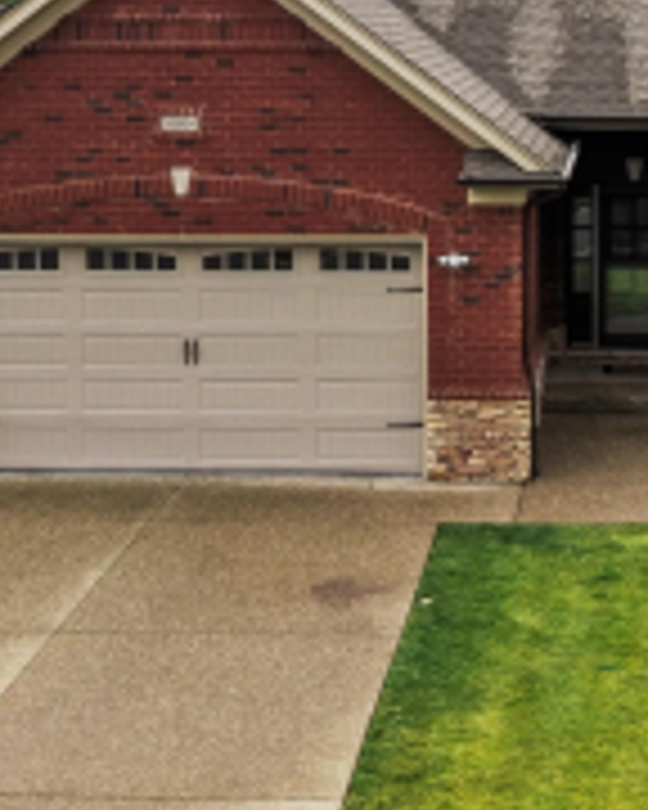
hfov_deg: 17.6
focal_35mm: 87
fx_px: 2086
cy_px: 158
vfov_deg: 21.7
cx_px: 466
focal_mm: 8.67
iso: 310
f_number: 1.8
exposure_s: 1/6400
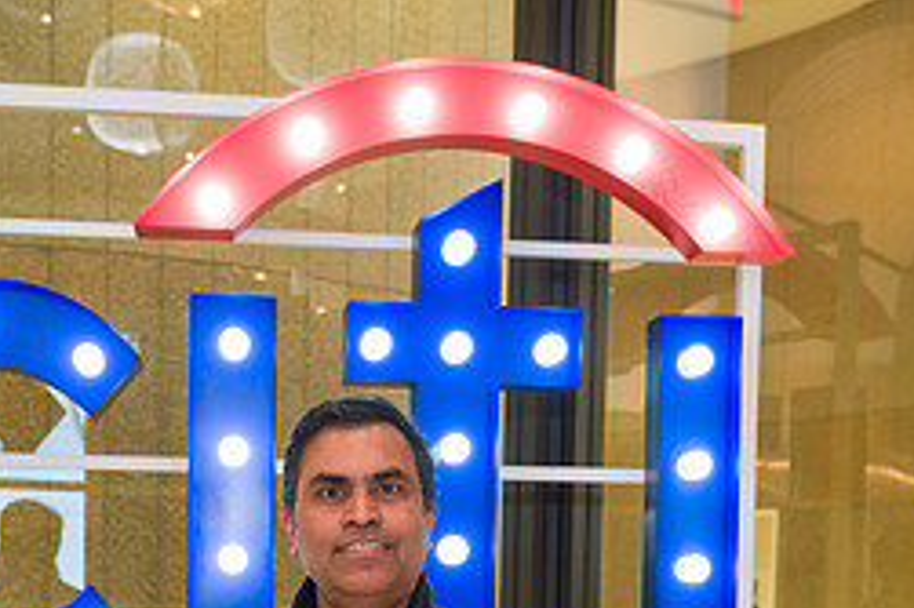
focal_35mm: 67
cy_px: 699
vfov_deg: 19.3
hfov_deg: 30.1
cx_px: 430
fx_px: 1700
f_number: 4
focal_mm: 29
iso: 1600
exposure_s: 1/200
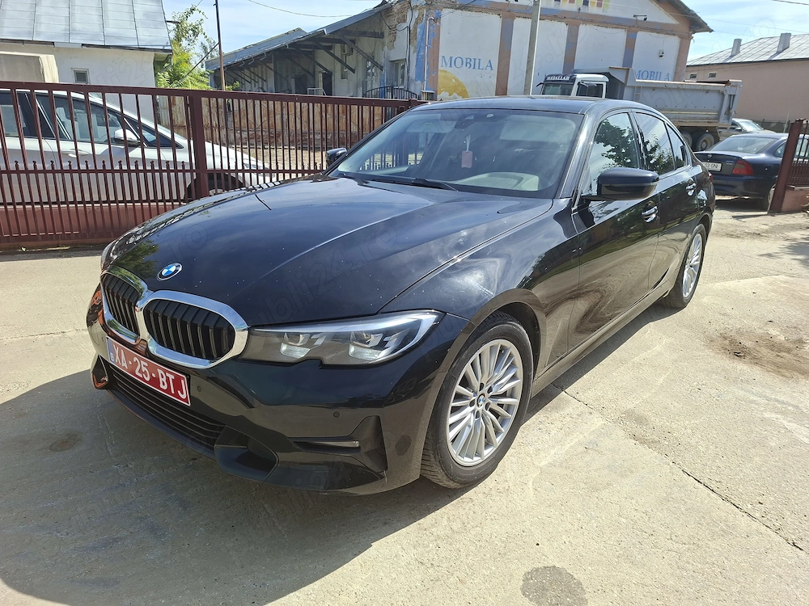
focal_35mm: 23
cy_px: 303
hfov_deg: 73.9
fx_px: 538
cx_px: 404
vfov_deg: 58.9
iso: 50
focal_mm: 5.54
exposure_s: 1/1404
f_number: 1.8
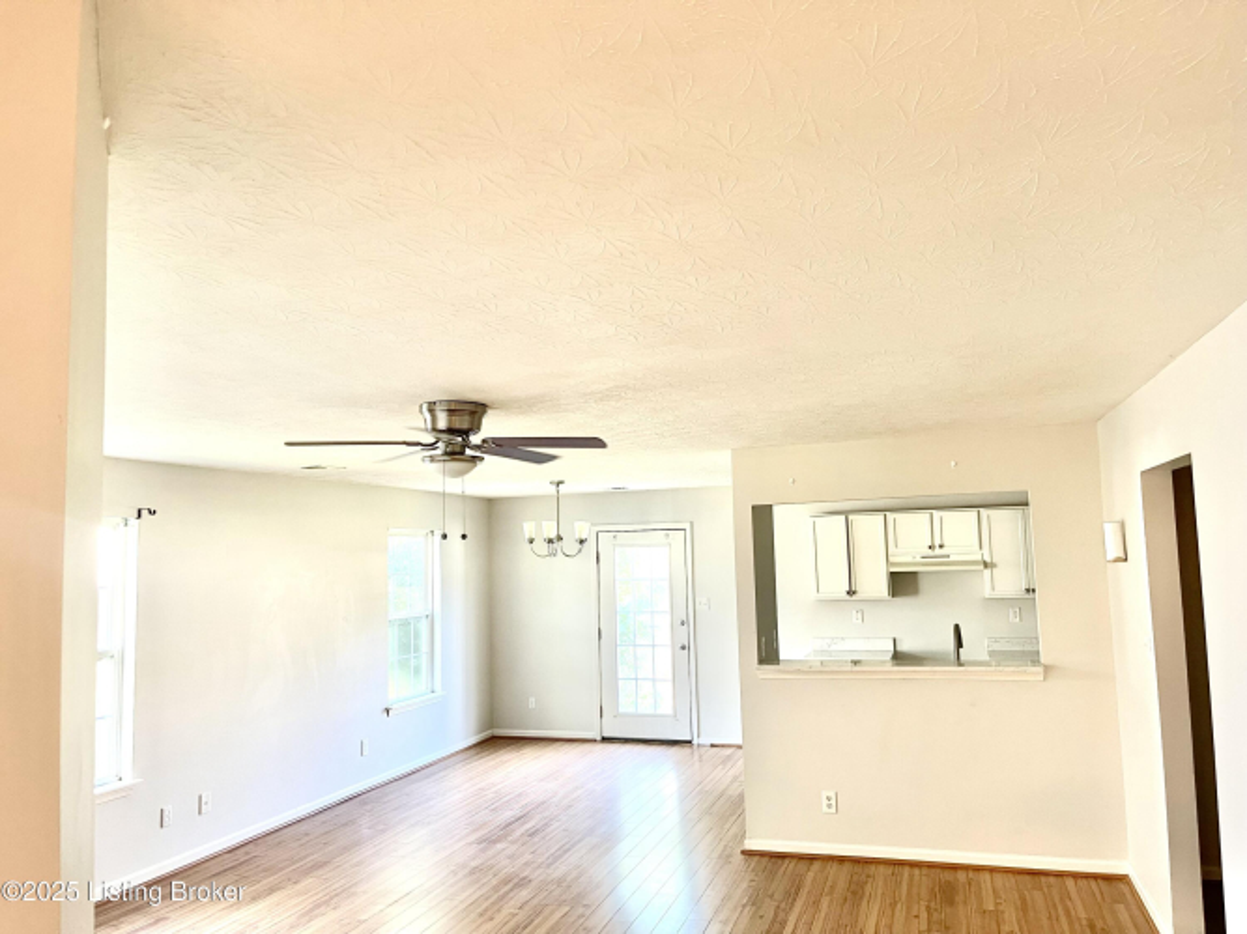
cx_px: 624
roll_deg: +1.2
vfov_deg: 54.9
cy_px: 467
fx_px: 900
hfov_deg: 69.4
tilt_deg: +5.3
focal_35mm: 25
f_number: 1.6
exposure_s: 1/60
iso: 160
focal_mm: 5.1
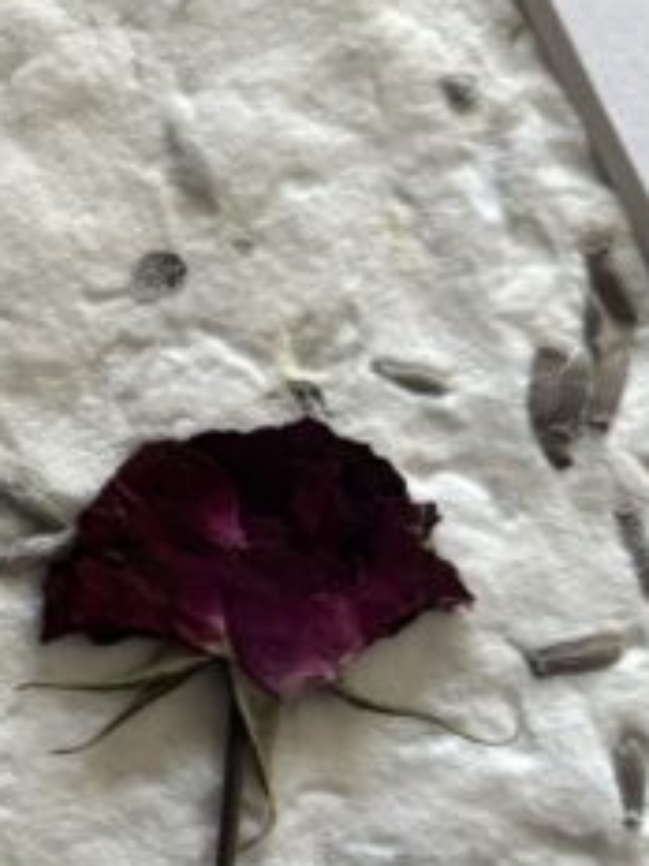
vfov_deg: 17.1
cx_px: -675
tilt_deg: -87.1
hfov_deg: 11.5
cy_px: 616
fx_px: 2875
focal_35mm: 115
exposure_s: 1/60
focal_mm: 5.96
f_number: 1.6
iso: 320
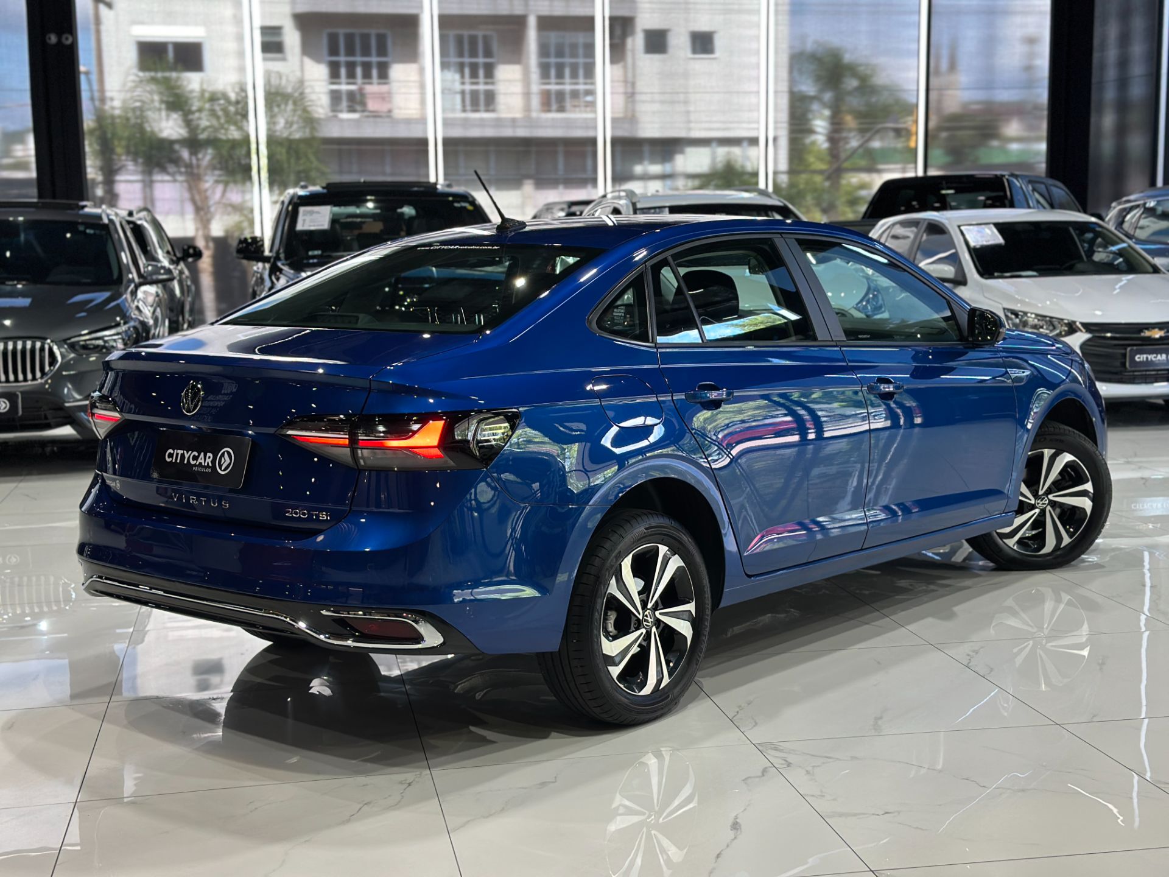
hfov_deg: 39.7
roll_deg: +0.9
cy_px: 438
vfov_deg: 30.3
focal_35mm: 48
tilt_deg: -8.0
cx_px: 584
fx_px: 1621
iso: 125
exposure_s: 1/120
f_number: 1.78
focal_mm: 6.86
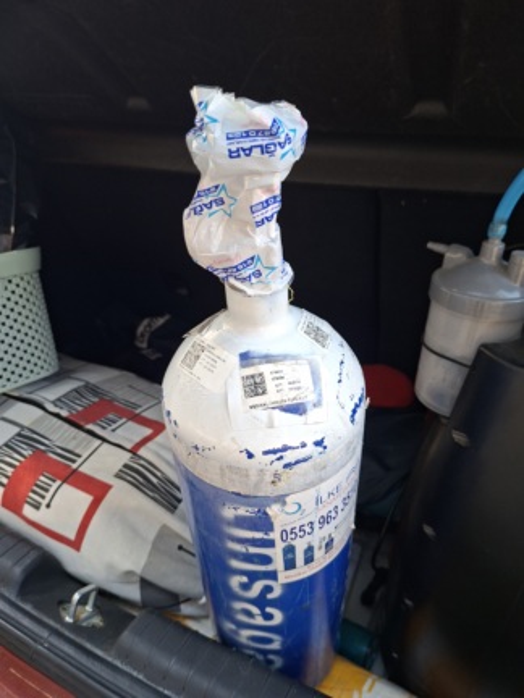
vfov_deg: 73.9
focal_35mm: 23
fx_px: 464
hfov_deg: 58.9
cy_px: 349
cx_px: 262
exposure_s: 1/100
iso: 80
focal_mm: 5.54
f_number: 1.8
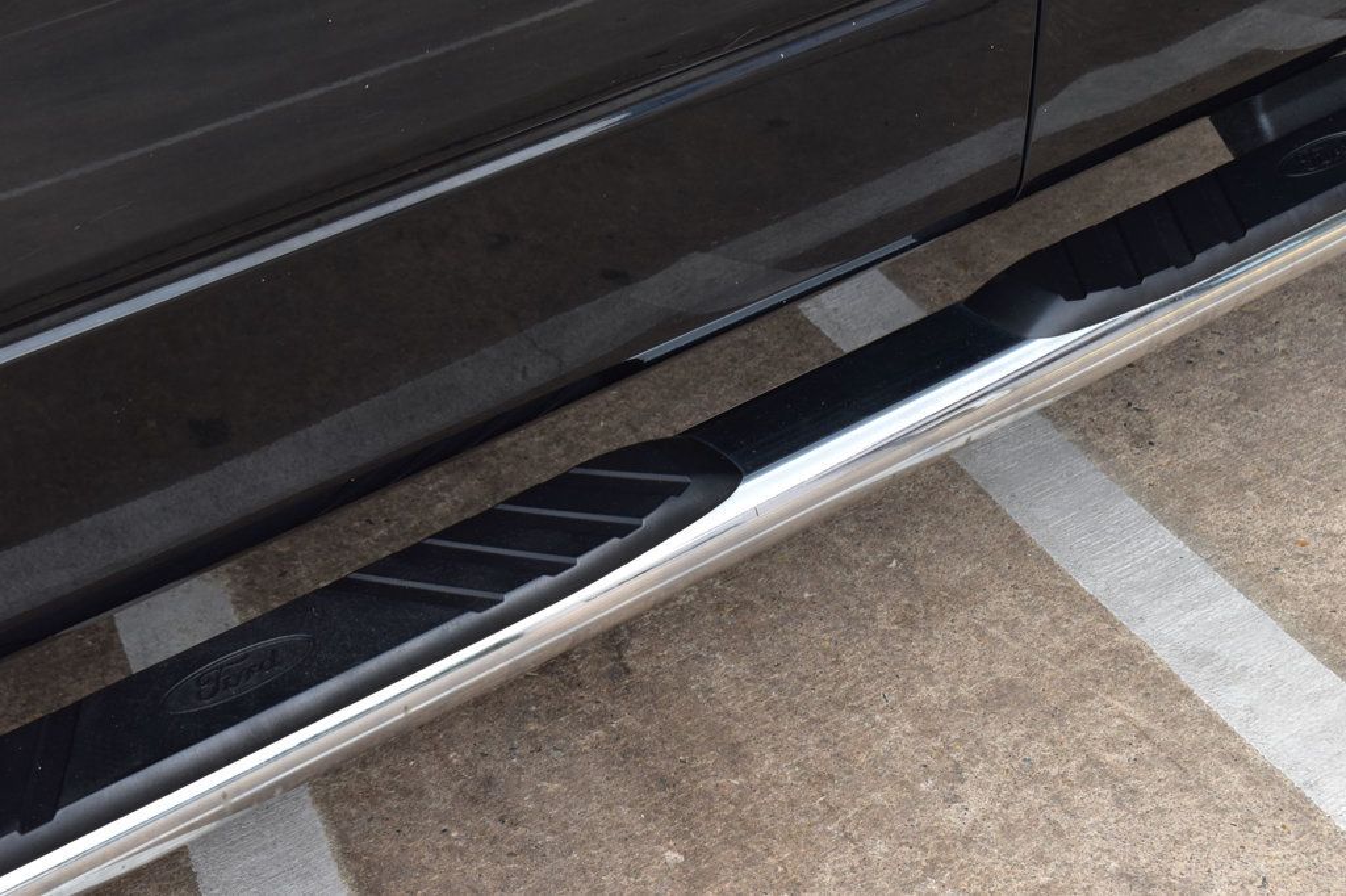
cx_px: 673
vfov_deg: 20.1
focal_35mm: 68
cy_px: 448
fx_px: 2523
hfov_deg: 29.9
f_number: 9
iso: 400
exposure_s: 1/125
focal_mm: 45
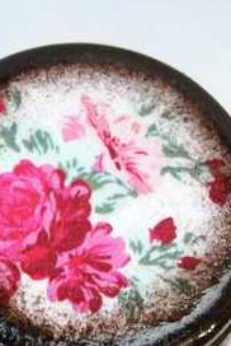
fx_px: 2198
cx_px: 2
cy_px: 389
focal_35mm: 229
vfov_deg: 8.9
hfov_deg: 6.0
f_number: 5.6
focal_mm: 52
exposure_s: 1/30
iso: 280
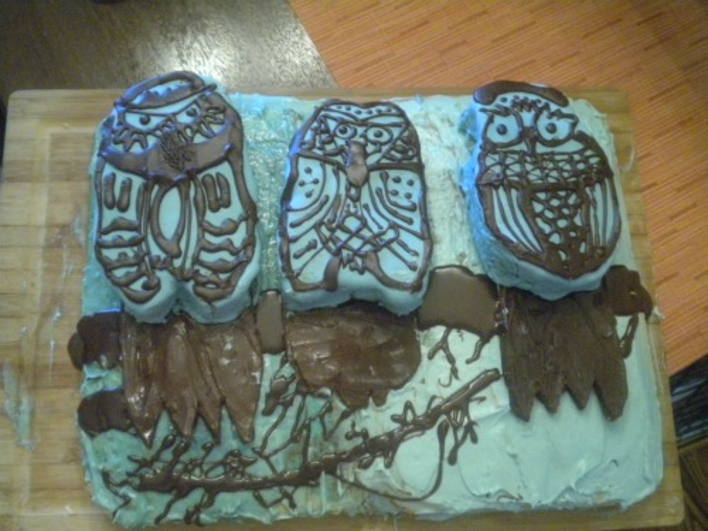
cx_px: 354
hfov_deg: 45.8
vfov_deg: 35.1
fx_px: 839
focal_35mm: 41
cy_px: 266
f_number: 3.5
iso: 800
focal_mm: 7.4
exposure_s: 1/16.1
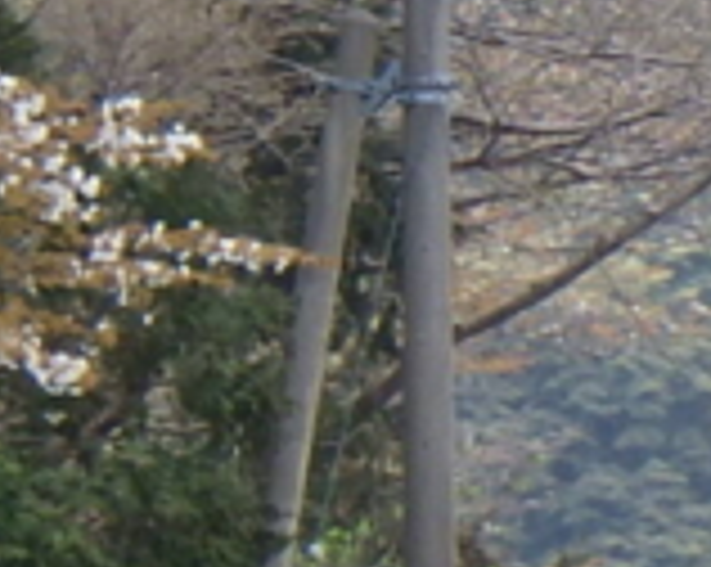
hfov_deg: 2.6
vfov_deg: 2.1
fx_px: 15300
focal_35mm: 728
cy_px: 486
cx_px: 1588
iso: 125
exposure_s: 1/125
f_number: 5.2
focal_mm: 20.6
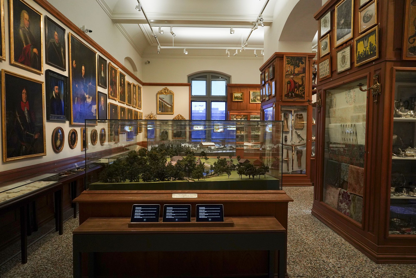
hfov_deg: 73.7
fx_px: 277
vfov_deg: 53.1
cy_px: 139
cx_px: 208
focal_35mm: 24
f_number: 4.5
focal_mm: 24
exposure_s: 1/80
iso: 3200
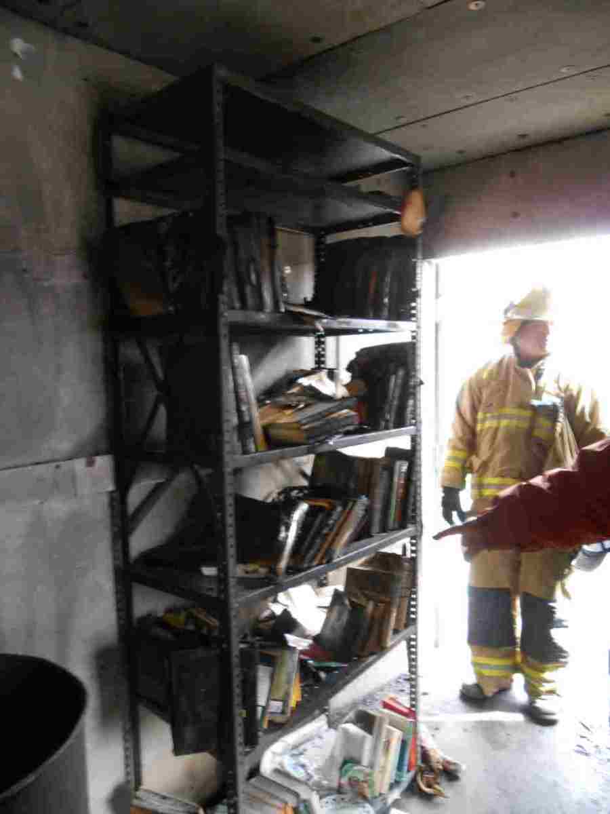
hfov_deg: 53.1
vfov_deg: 67.3
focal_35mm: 26
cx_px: 305
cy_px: 407
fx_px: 611
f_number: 3.5
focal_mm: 4.6
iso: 400
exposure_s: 1/30
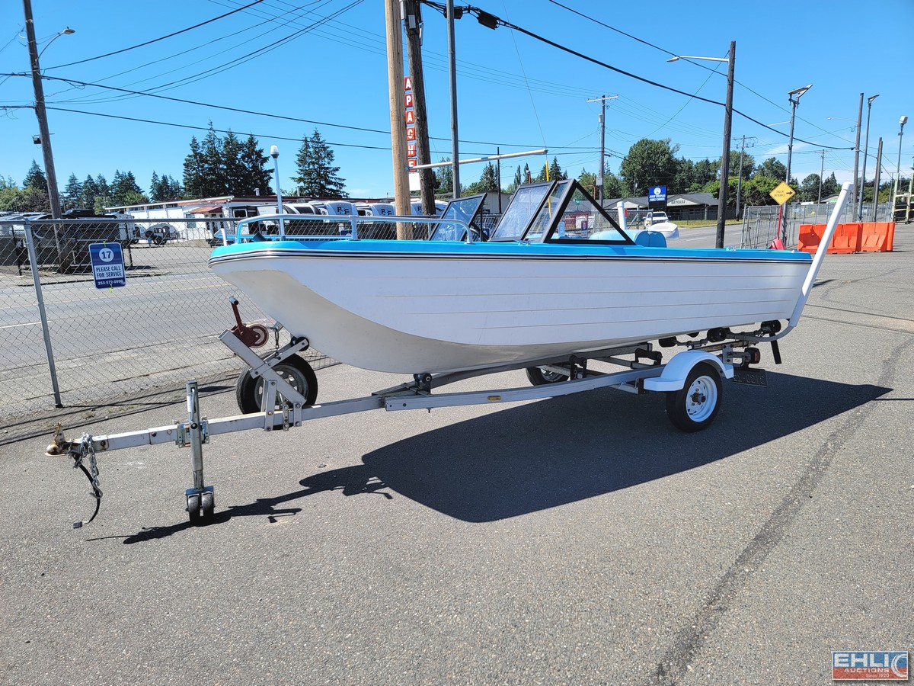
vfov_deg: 56.8
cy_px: 343
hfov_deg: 71.6
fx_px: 634
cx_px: 457
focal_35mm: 24
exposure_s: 1/703
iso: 16
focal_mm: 6.7
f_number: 1.8
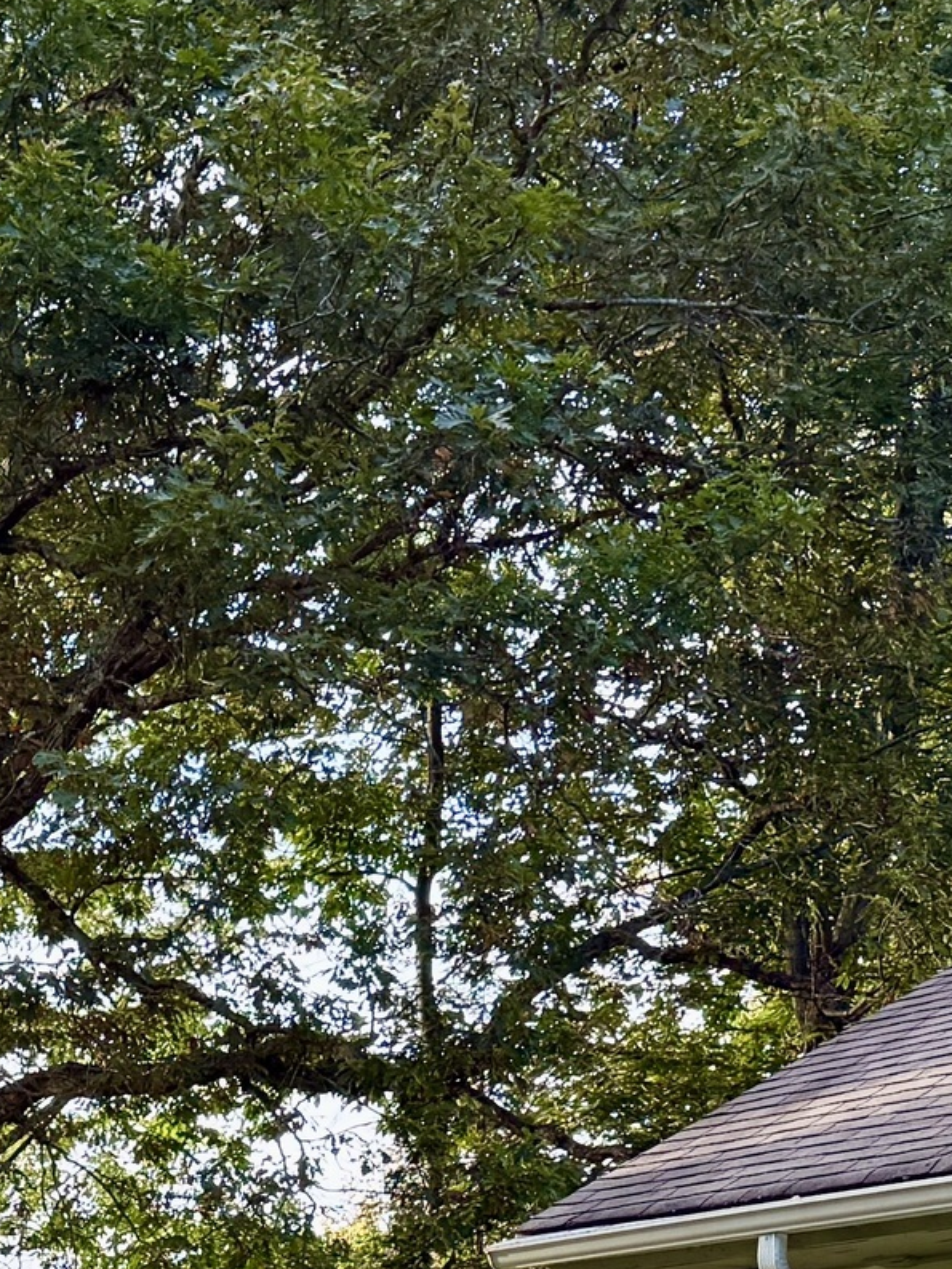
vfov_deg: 19.0
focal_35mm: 93
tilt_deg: +0.4
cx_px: -534
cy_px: 1794
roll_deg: -0.2
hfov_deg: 14.6
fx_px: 3409
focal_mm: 6.76
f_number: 1.78
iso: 100
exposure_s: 1/298
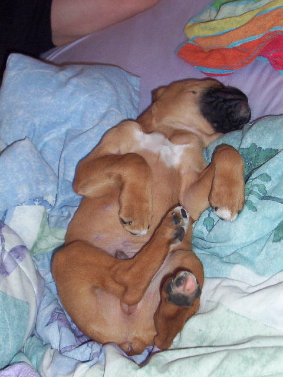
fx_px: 698
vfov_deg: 30.3
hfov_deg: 22.9
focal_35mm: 64
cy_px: 188
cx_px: 142
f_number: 3.54
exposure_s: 1/46.6
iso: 140
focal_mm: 9.98
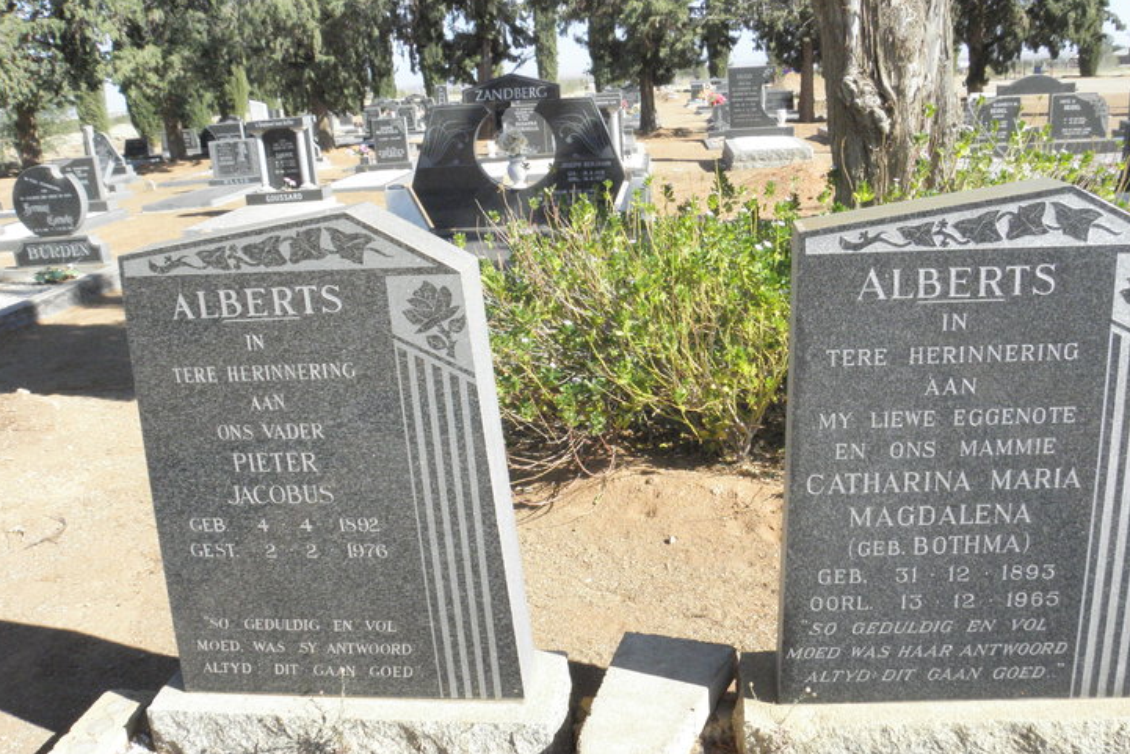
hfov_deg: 61.9
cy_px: 375
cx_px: 594
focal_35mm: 30
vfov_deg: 43.6
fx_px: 942
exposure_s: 1/500
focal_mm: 4.6
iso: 200
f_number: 6.3
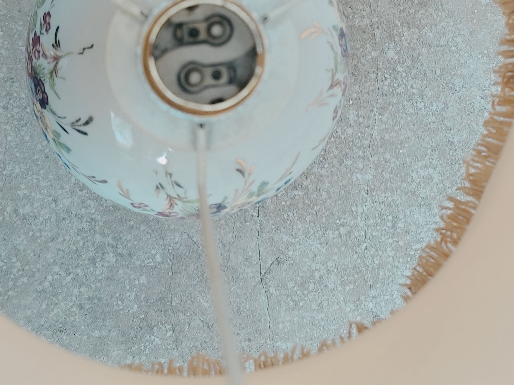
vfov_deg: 24.9
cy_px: 44
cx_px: 282
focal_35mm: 57
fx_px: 846
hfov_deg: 33.8
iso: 112
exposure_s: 1/33
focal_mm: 4.74
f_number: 1.79
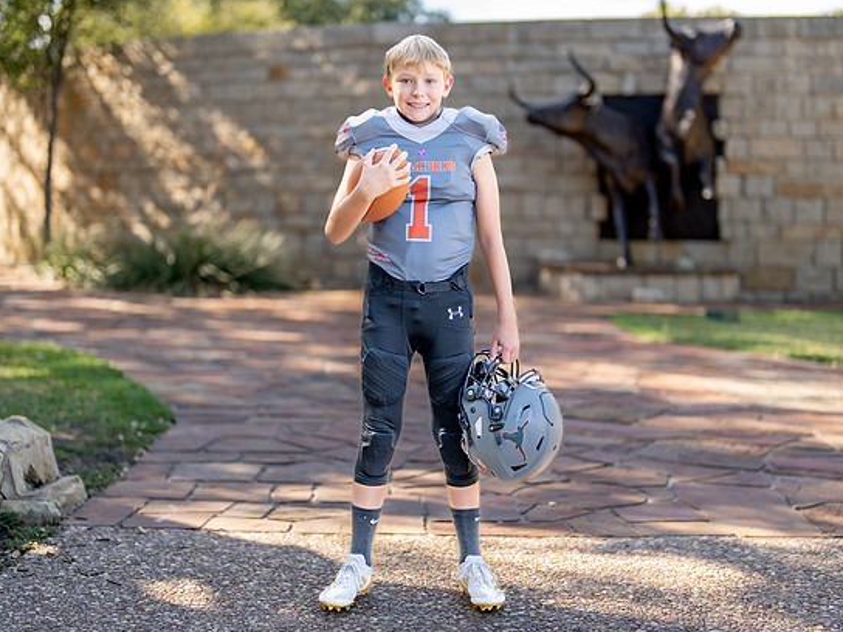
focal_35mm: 63
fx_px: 1534
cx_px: 453
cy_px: 324
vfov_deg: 23.3
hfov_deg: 30.7
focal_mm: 50
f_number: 1.2
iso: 100
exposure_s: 1/1250
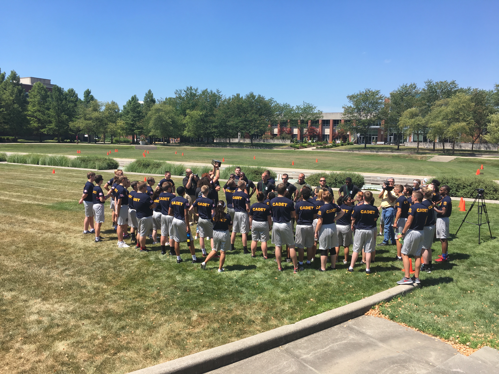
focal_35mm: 29
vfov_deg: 48.2
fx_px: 418
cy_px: 187
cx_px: 250
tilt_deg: -5.2
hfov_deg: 61.7
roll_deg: -0.6
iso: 25
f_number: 2.2
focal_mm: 4.15
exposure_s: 1/950
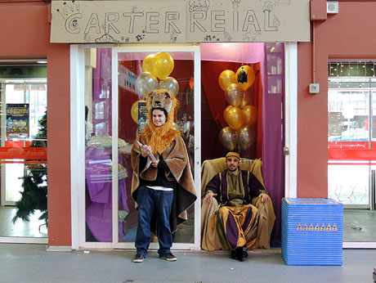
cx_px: 188
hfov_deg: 40.4
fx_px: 511
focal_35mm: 47
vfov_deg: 30.9
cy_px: 142
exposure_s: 1/30
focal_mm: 8.3
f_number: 3.5
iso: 400
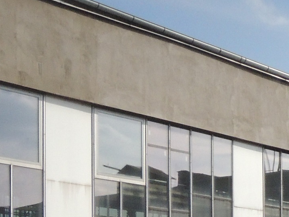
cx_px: 306
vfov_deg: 13.2
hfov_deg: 17.8
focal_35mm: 107
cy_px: 308
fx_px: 893
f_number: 5
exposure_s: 1/1600
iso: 400
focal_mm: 4.3
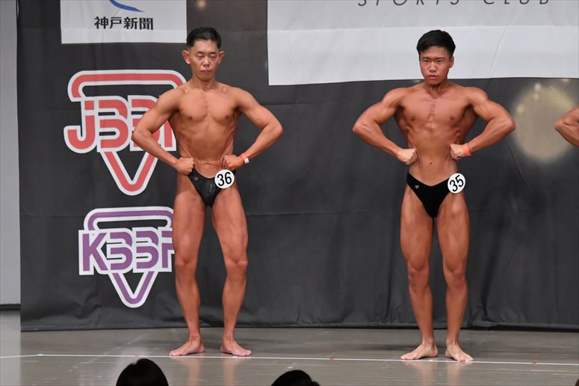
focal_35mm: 225
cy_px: 193
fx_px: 3617
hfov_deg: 9.2
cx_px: 290
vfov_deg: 6.1
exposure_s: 1/400
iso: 5000
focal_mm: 150
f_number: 5.6
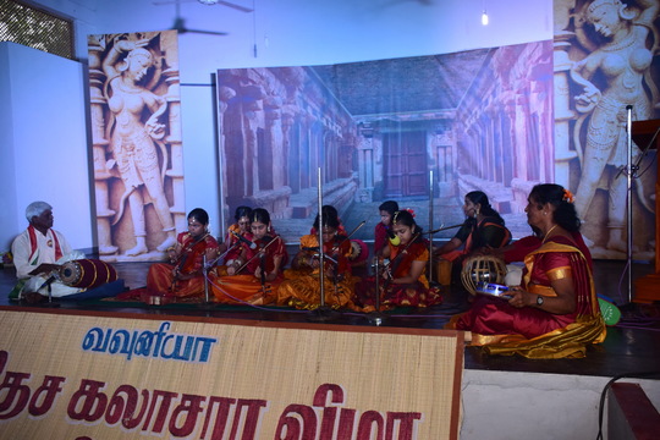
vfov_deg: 40.0
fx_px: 605
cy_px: 220
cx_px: 330
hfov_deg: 57.2
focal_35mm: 33
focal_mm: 22
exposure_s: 1/125
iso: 800
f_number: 5.6
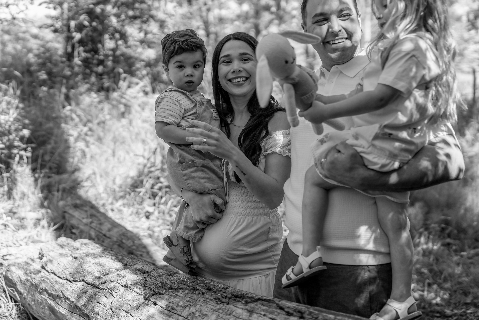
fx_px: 559
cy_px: 133
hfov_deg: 46.4
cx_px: 244
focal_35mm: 42
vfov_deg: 31.8
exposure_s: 1/4000
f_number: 1.8
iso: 500
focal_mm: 35
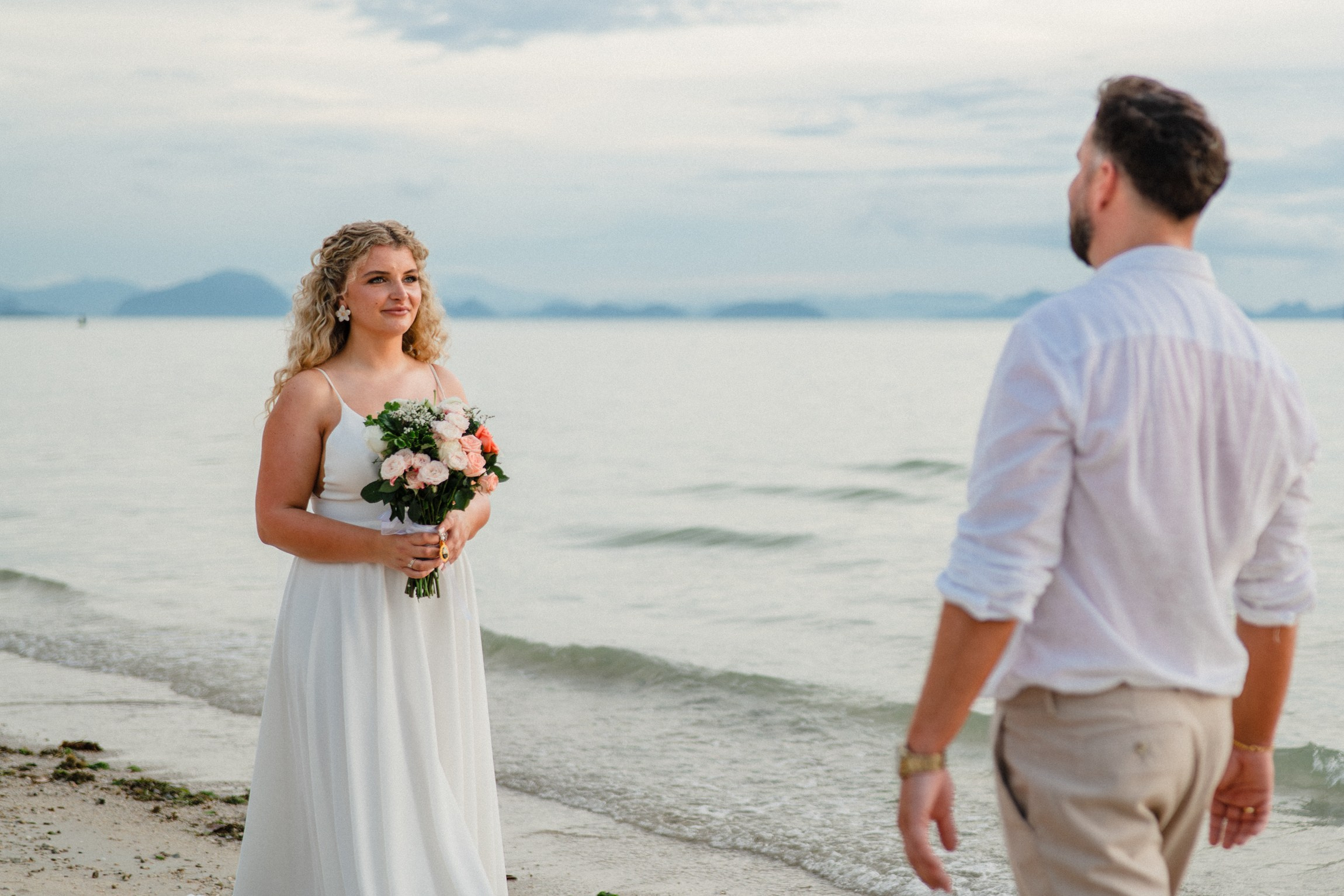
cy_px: 355
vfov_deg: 21.1
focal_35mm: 64
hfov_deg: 31.1
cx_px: 858
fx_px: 2403
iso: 200
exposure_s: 1/400
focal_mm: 50
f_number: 2
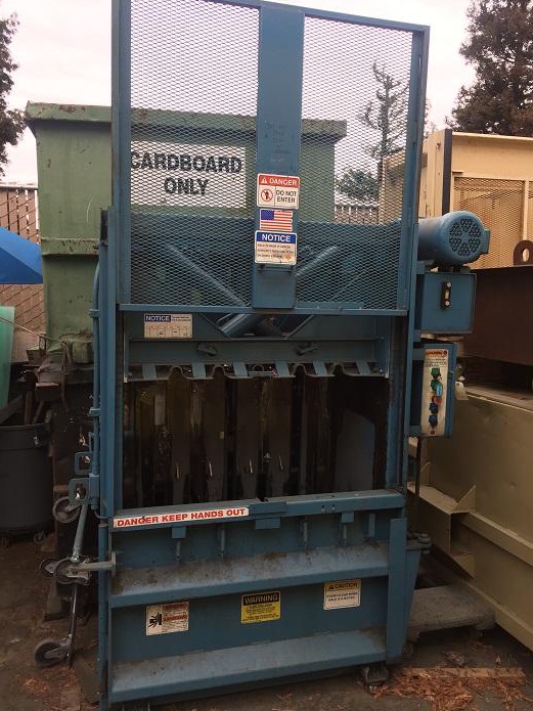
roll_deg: -0.9
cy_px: 358
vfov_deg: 60.0
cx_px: 270
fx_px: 616
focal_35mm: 30
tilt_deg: -7.9
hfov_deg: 46.8
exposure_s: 1/120
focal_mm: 4.15
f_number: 2.2
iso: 32
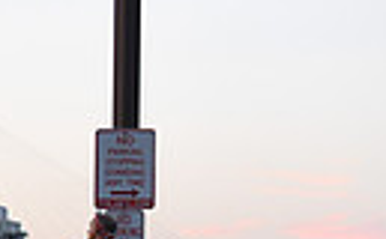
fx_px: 2414
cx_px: -437
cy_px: 521
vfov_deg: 5.5
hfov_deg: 8.6
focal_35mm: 230
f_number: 3.2
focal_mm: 50
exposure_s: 1/400
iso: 2500
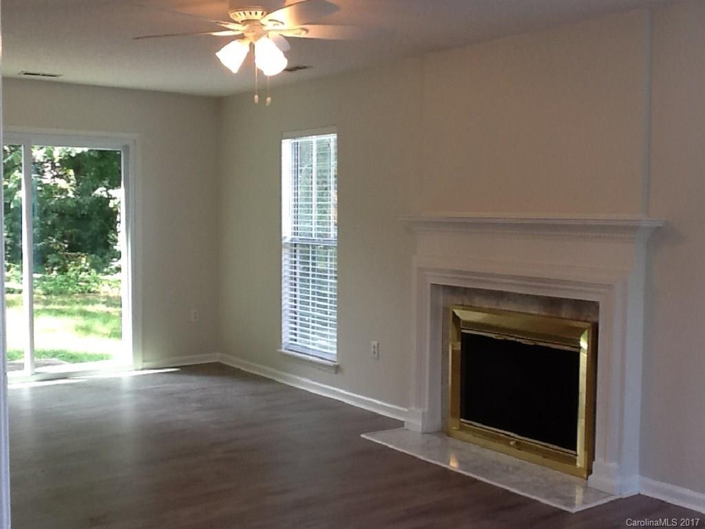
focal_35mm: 44
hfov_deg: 42.9
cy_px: 264
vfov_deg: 32.9
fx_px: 896
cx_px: 352
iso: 40
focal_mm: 2.03
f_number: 2.4
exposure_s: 1/40
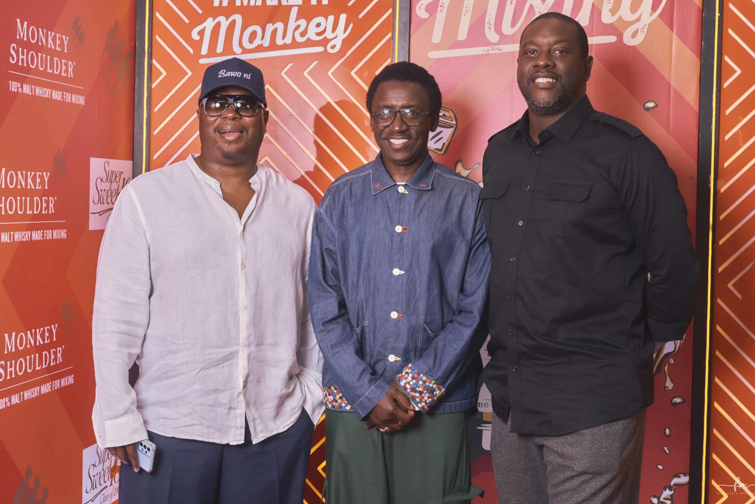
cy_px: 227
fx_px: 1154
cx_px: 357
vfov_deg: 24.6
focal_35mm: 55
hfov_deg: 36.2
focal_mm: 50
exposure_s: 1/125
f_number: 8
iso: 500
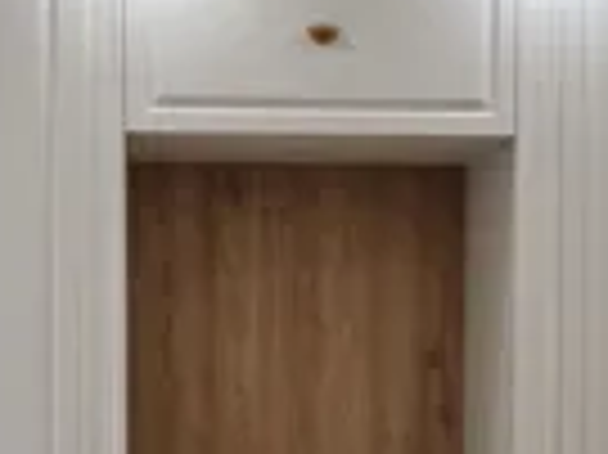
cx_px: 284
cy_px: 414
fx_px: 1351
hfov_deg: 25.4
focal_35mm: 77
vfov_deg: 18.8
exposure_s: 1/100
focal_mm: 5.4
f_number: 1.8
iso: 50
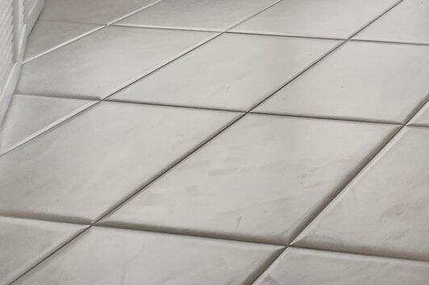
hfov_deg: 23.6
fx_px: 690
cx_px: 711
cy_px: -251
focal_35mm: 58
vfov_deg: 17.8
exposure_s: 1/13
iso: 1000
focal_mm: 10
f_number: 8
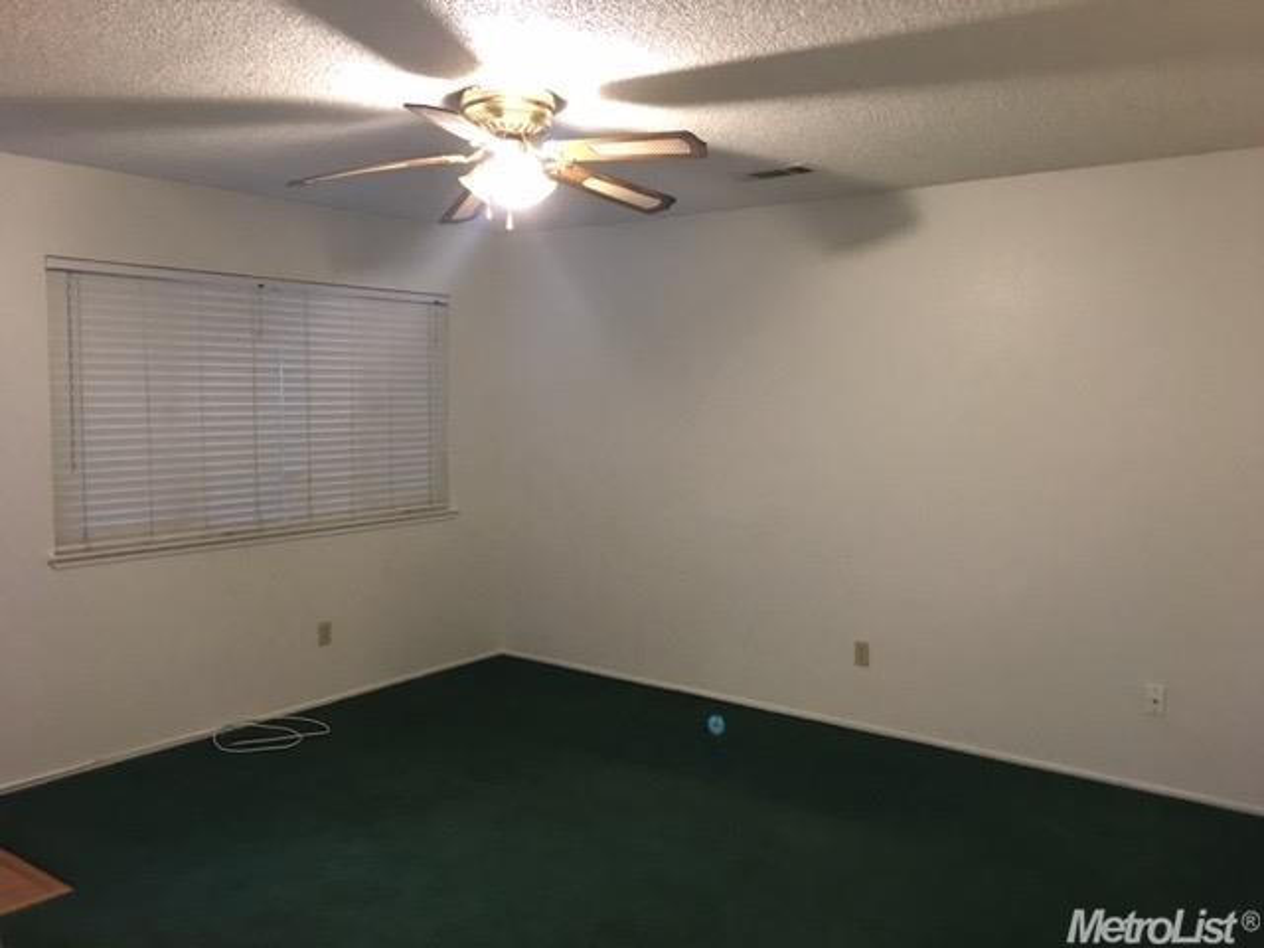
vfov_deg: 48.2
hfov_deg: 61.7
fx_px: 1059
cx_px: 632
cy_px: 474
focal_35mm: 29
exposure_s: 1/4
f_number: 2.2
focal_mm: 4.15
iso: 80
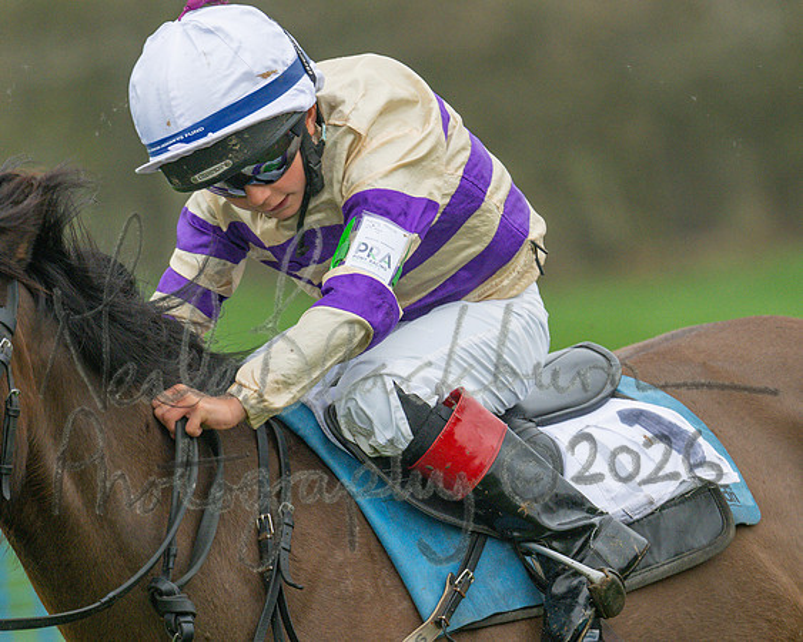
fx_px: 16060
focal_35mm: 676
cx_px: 482
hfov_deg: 2.9
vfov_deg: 2.3
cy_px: 321
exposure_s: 1/1250
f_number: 5
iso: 800
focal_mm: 400
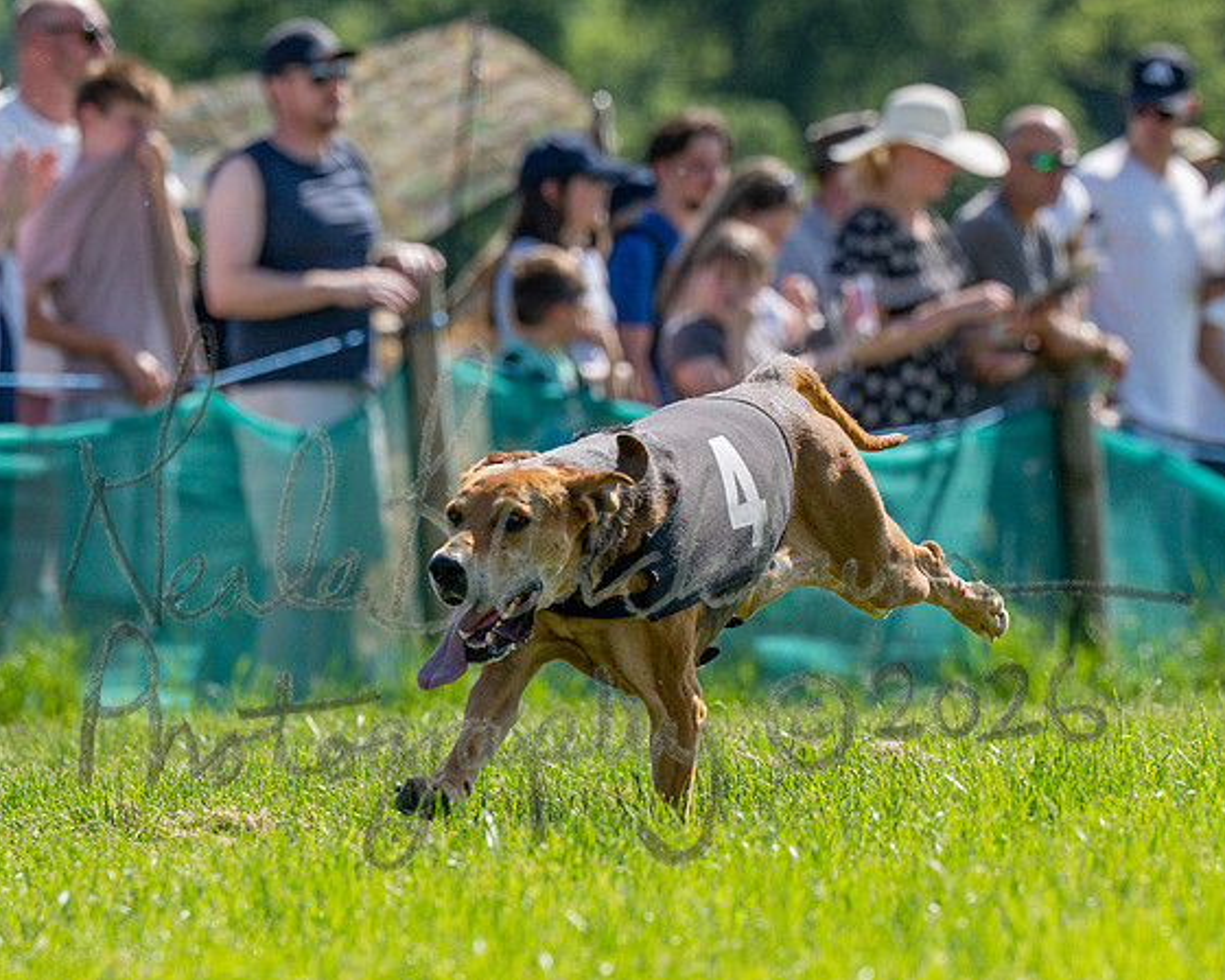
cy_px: 408
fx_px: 17656
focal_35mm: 487
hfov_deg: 4.0
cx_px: 620
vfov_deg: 3.2
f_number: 5
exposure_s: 1/2000
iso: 400
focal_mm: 200
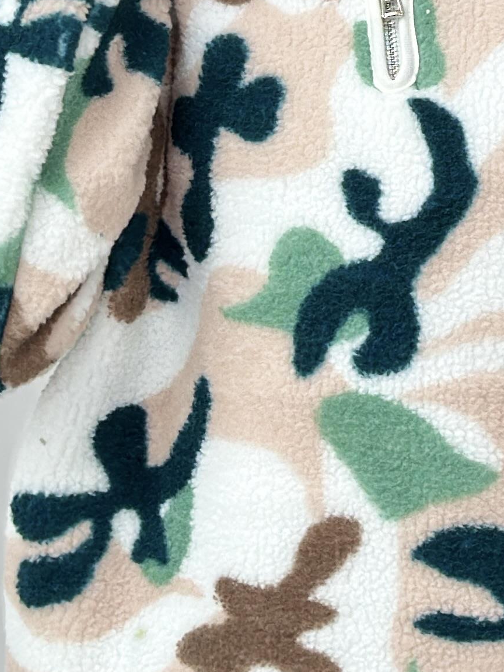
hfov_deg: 8.8
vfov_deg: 11.6
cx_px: 493
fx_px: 3261
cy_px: -70
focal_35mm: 168
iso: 80
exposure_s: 1/50
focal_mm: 6.86
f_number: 1.78
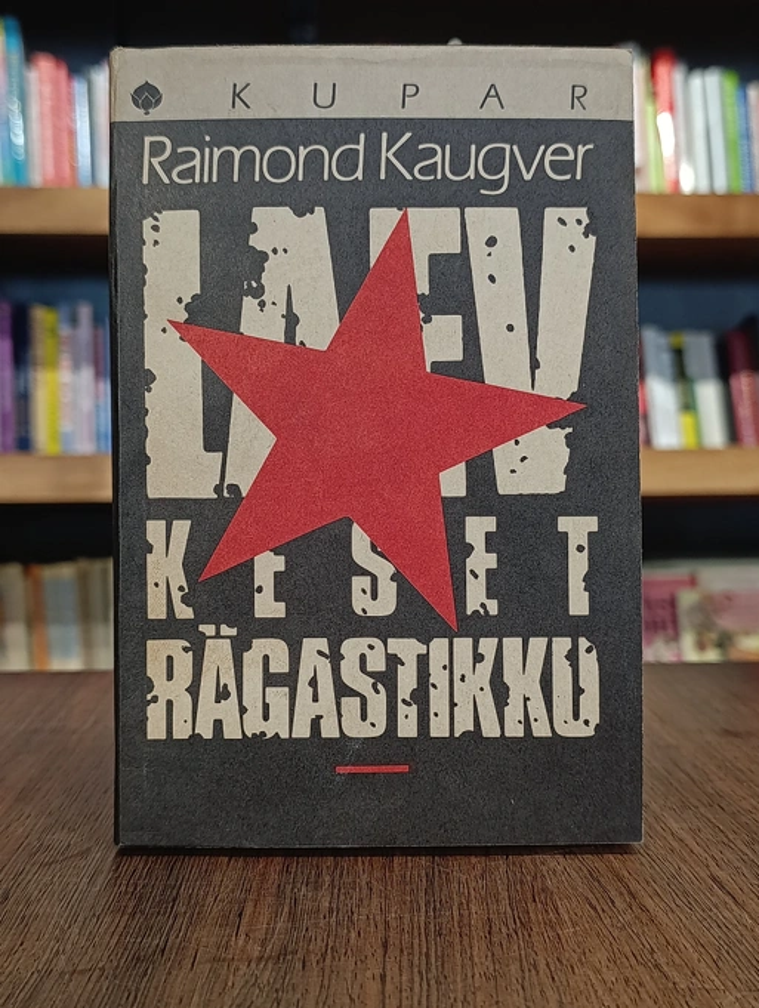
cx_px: 380
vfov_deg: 43.8
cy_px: 504
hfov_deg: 33.7
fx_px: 1254
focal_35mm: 43
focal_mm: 6.11
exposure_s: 1/100
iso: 508
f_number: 1.65
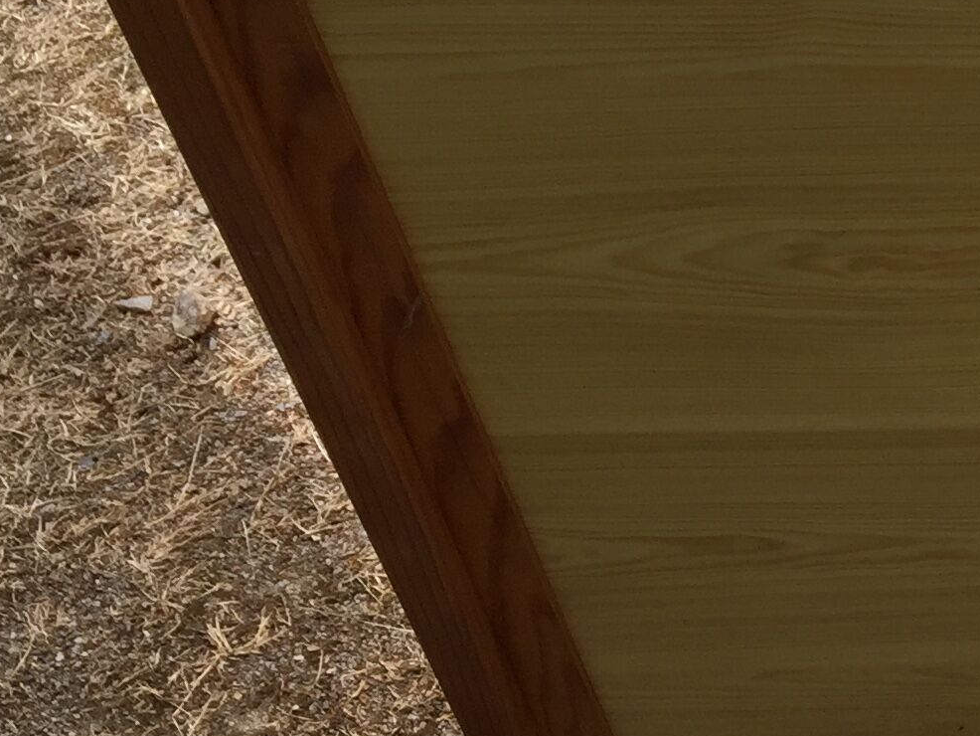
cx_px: 1580
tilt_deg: -48.4
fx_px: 2718
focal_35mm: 96
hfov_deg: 17.7
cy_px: 409
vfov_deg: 15.4
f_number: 2.2
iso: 32
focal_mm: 4.15
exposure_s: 1/1099
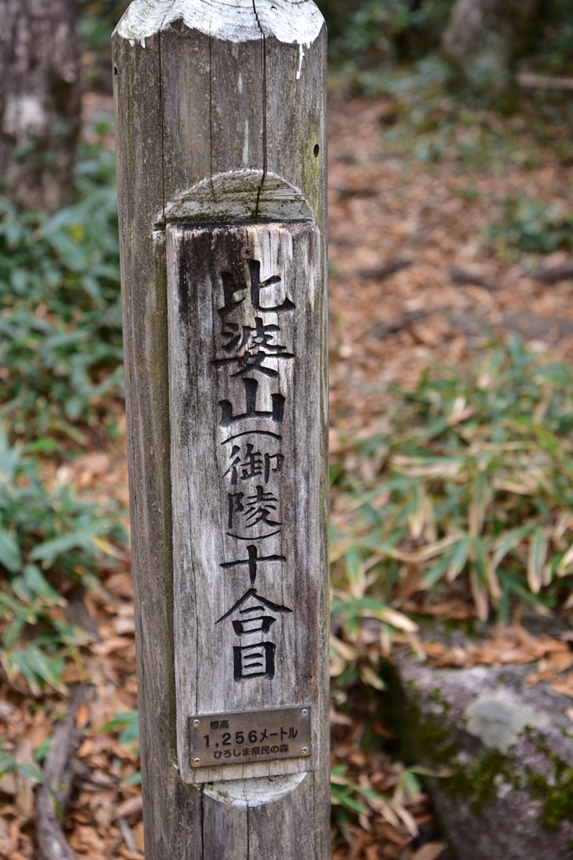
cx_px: 286
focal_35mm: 65
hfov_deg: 20.9
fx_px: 1551
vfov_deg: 31.0
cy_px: 430
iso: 320
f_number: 5.6
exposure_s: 1/80
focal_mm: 65
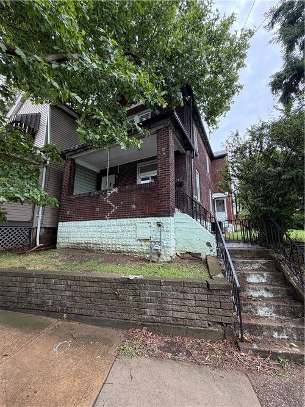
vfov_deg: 102.1
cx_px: 152
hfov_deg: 85.7
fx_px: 165
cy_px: 204
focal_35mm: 14
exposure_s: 1/225
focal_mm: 2.22
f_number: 2.2
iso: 50
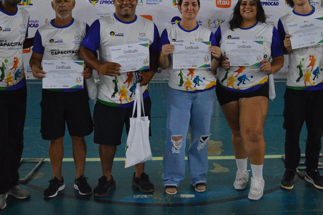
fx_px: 395
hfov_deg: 44.4
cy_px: 64
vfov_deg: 30.2
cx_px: 185
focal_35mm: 44
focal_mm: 20
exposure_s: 1/320
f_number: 3.8
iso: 3200
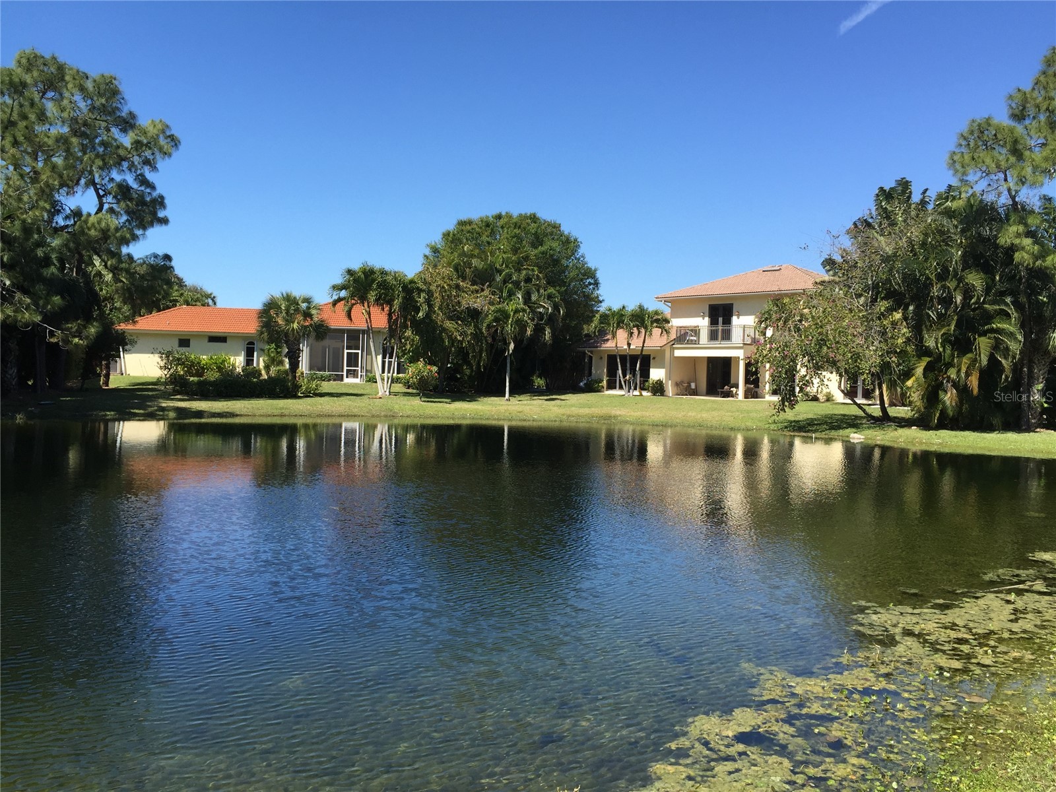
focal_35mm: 29
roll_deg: -2.1
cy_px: 396
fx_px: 885
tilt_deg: -0.3
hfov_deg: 61.7
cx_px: 528
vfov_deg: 48.2
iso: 32
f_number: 2.2
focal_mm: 4.15
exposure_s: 1/1319
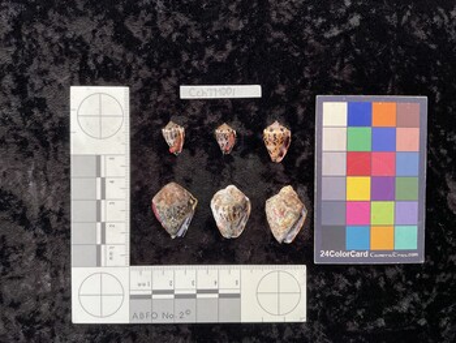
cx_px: 228
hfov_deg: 61.6
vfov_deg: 48.3
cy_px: 172
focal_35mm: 29
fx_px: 382
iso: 80
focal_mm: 3
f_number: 1.8
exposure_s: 1/60
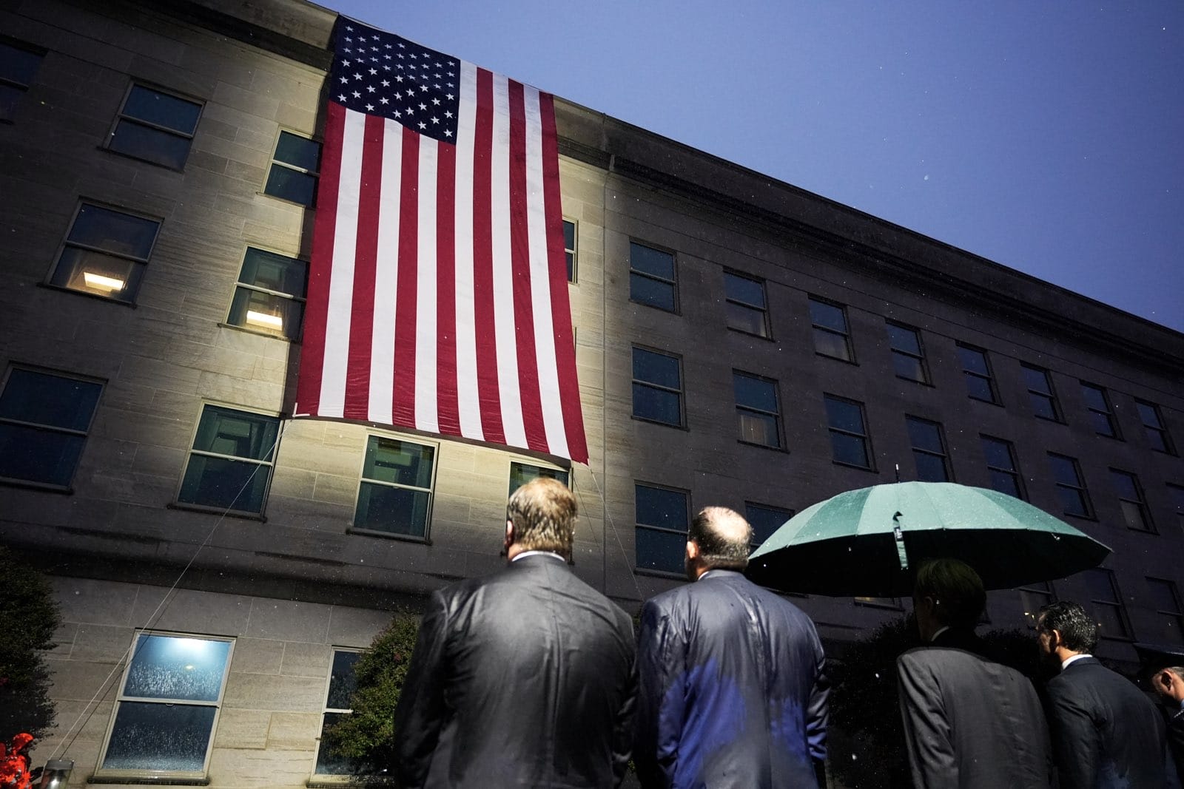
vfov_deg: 55.1
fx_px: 756
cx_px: 592
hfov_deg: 76.1
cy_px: 394
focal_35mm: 23
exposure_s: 1/1000
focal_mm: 23
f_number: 2.8
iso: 4000
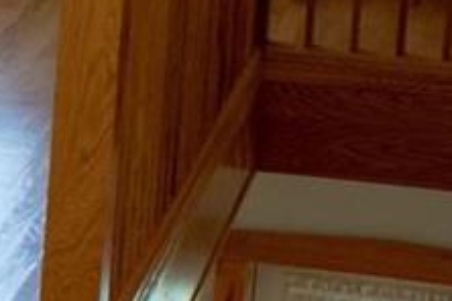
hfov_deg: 7.3
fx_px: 3264
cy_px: -75
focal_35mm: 260
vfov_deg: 5.3
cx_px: -731
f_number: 4
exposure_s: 1/60
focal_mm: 24
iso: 200
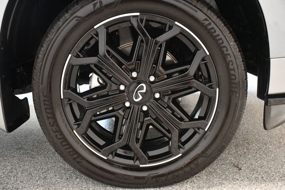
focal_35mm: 51
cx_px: 142
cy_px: 95
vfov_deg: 26.5
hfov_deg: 38.9
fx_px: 404
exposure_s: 1/60
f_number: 4.2
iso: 8000
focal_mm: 34
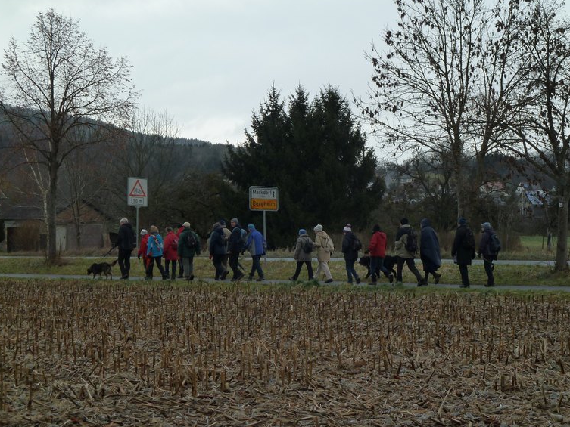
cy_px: 219
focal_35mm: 102
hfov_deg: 19.3
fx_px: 1680
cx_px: 294
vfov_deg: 14.5
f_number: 4.3
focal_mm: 15.8
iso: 125
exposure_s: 1/100
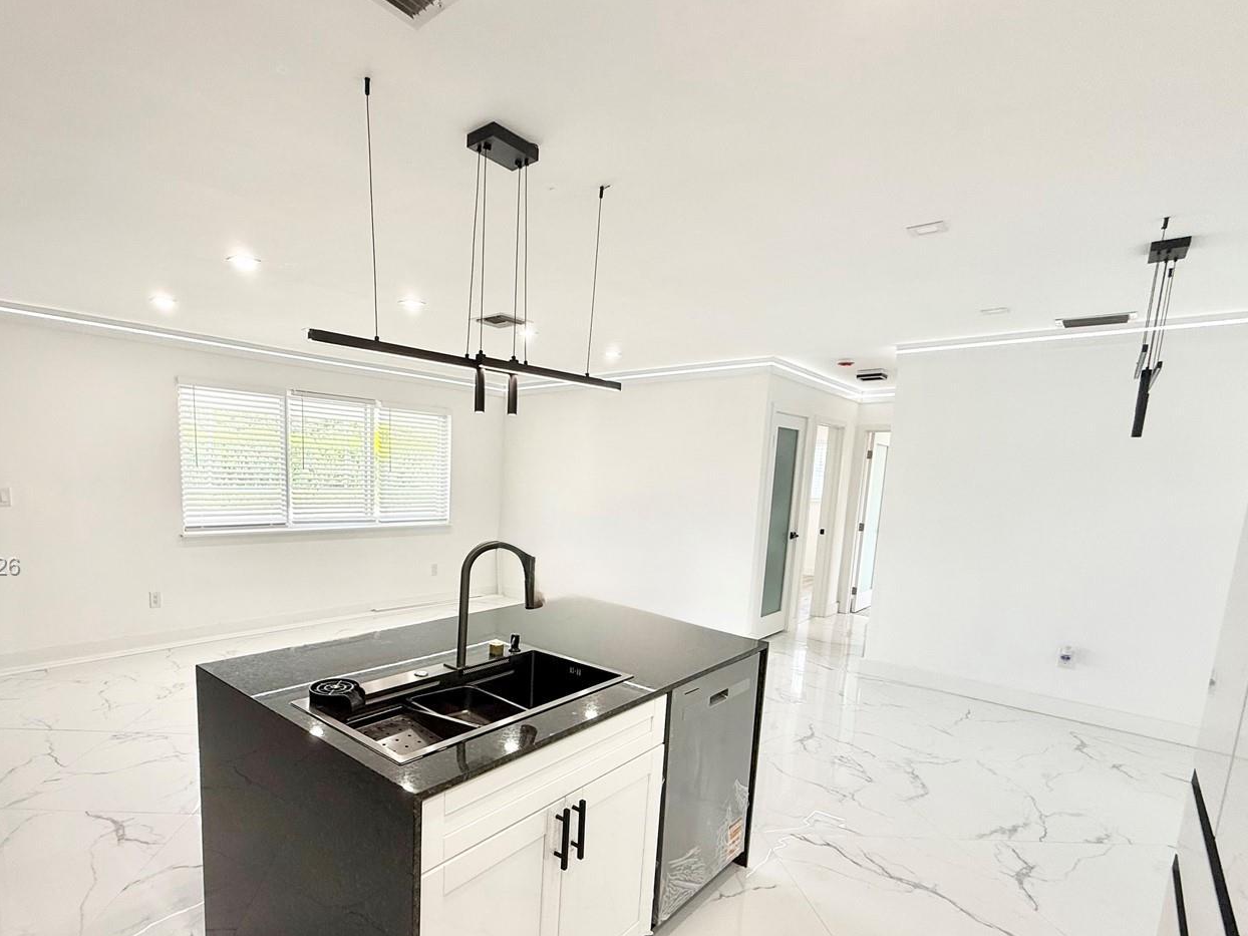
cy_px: 568
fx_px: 649
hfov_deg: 86.8
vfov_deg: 70.8
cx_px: 510
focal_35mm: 18
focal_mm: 2.22
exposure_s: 1/100
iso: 50
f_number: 2.2
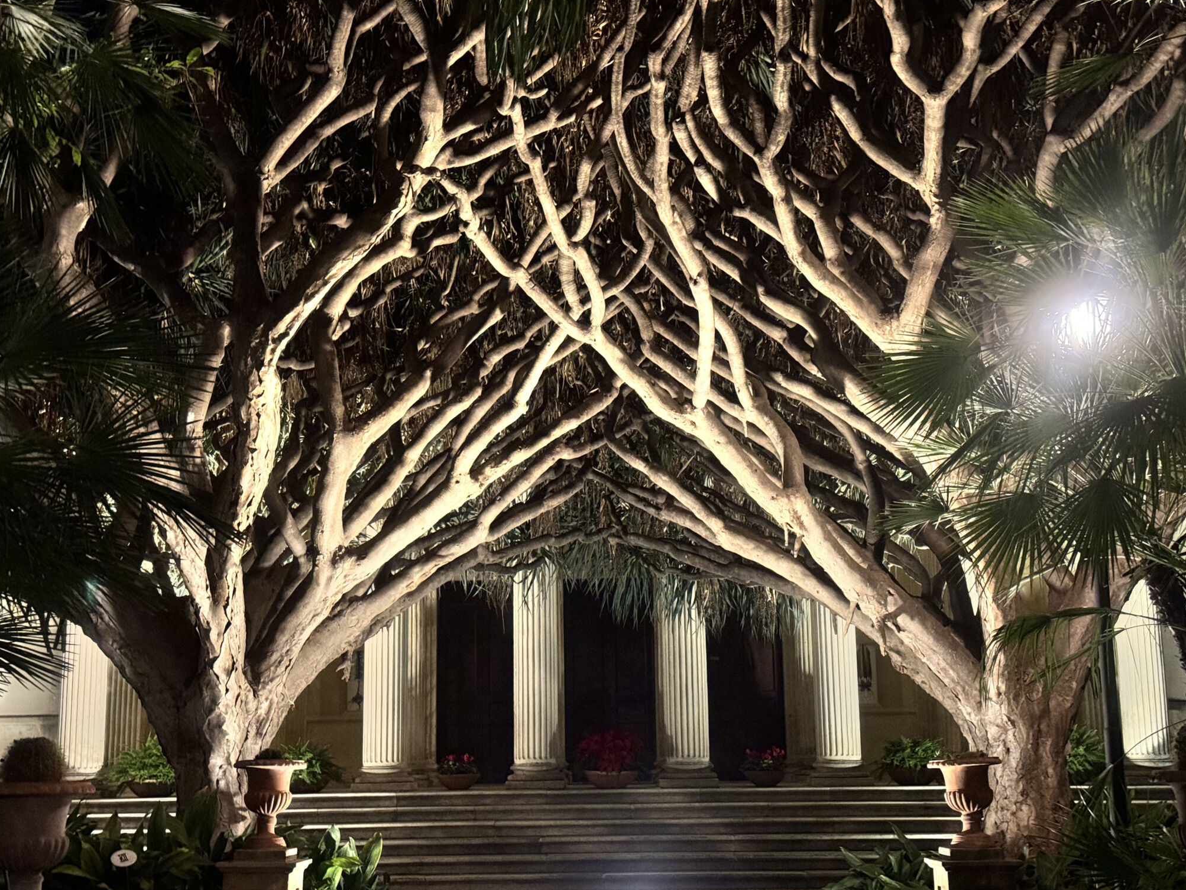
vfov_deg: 29.7
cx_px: 592
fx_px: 1679
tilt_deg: +10.7
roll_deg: +0.6
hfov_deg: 38.9
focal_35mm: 49
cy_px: 449
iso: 640
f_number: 1.78
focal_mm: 6.86
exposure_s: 1/20
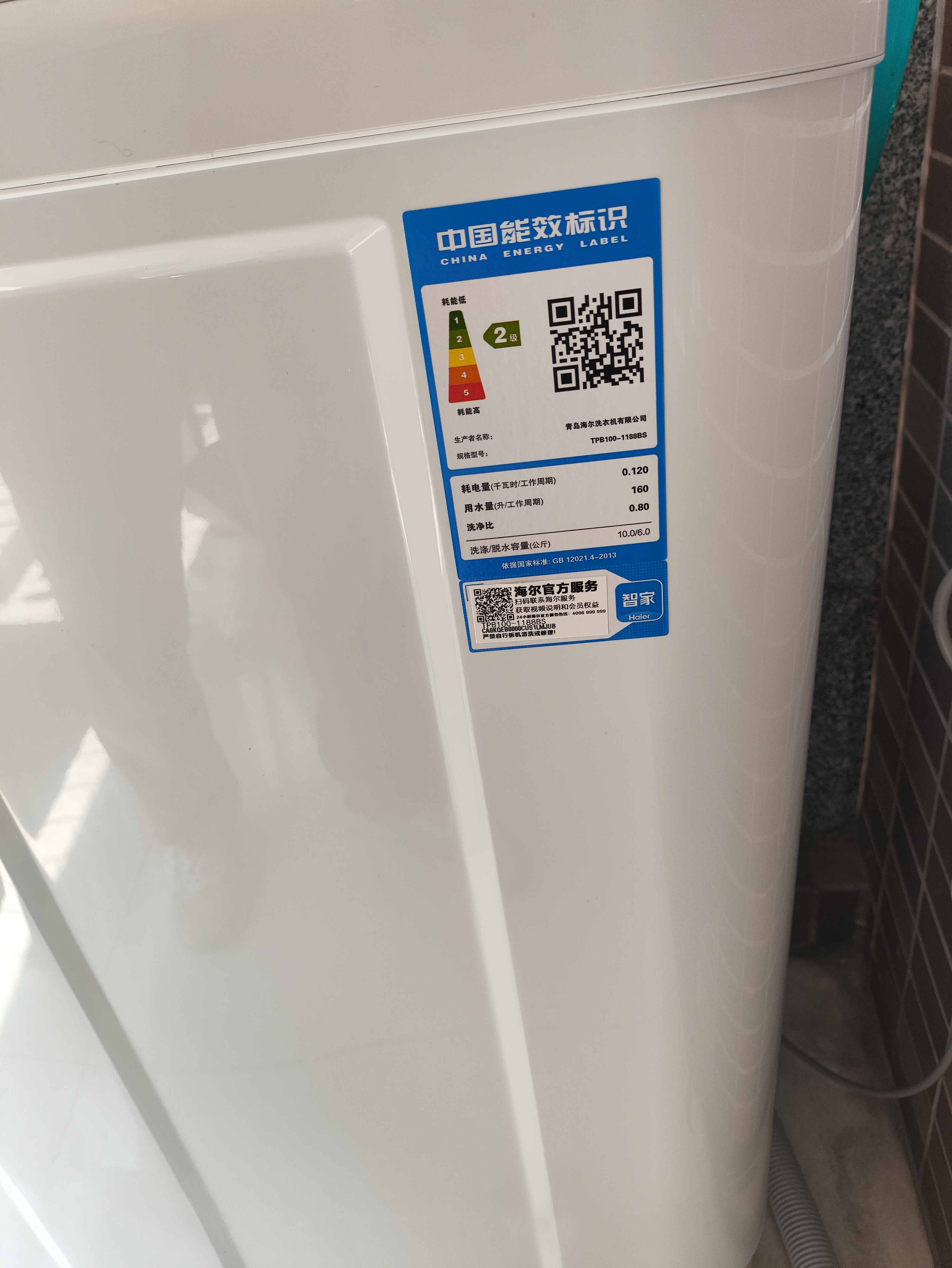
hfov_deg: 56.9
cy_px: 634
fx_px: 879
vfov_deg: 71.6
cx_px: 476
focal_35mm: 24
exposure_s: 1/100
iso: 50
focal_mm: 4.68
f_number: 1.8
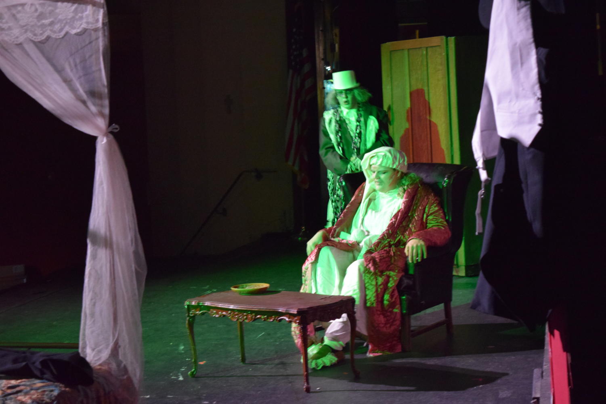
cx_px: 303
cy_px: 202
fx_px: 1389
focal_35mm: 82
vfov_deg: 16.6
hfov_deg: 24.6
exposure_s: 1/8
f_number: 5.6
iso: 3200
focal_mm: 55
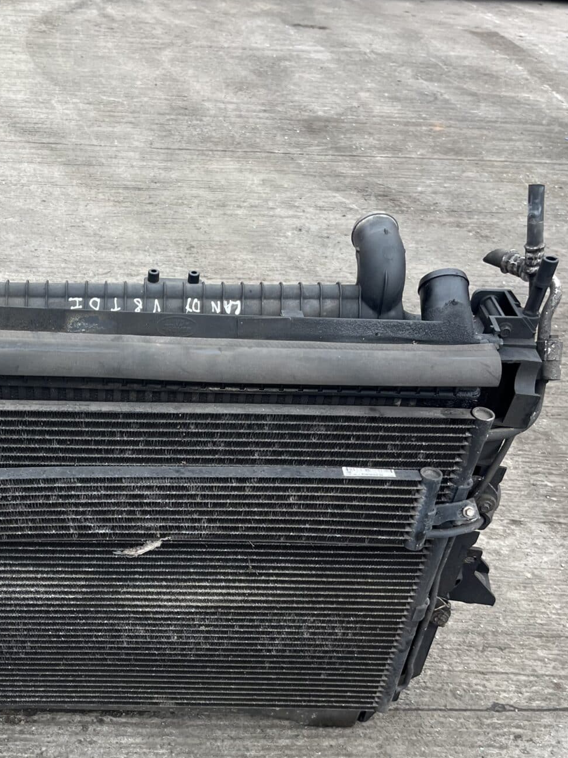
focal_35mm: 41
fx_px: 897
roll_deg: -4.1
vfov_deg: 45.2
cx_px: 159
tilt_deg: -39.8
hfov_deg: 34.6
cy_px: 491
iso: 40
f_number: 1.6
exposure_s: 1/278
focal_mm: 5.1
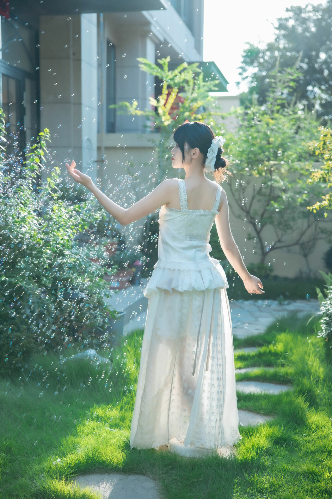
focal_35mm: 51
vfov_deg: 38.9
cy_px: 250
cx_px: 166
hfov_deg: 26.5
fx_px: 705
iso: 200
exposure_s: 1/400
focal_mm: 50
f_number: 2.8
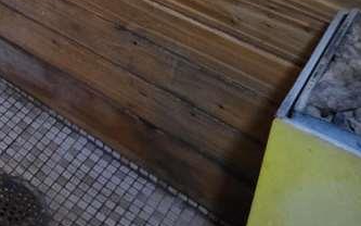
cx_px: -158
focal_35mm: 53
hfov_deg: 28.0
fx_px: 521
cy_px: -154
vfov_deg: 19.6
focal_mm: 2.2
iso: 1250
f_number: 1.9
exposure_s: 1/24
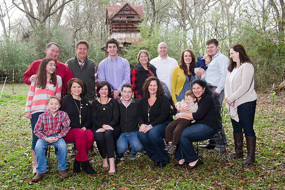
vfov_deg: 33.4
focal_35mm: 40
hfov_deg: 48.5
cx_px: 142
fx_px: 316
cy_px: 95
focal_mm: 40
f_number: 7.1
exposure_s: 1/125
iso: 1250
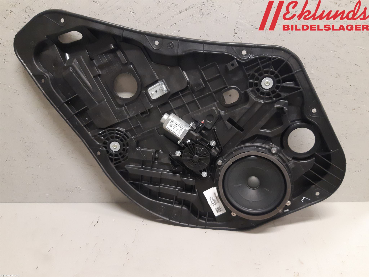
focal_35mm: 26
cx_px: 184
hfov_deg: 67.3
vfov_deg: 53.1
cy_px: 138
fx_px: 277
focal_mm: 3.93
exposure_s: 1/50
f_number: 1.7
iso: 320
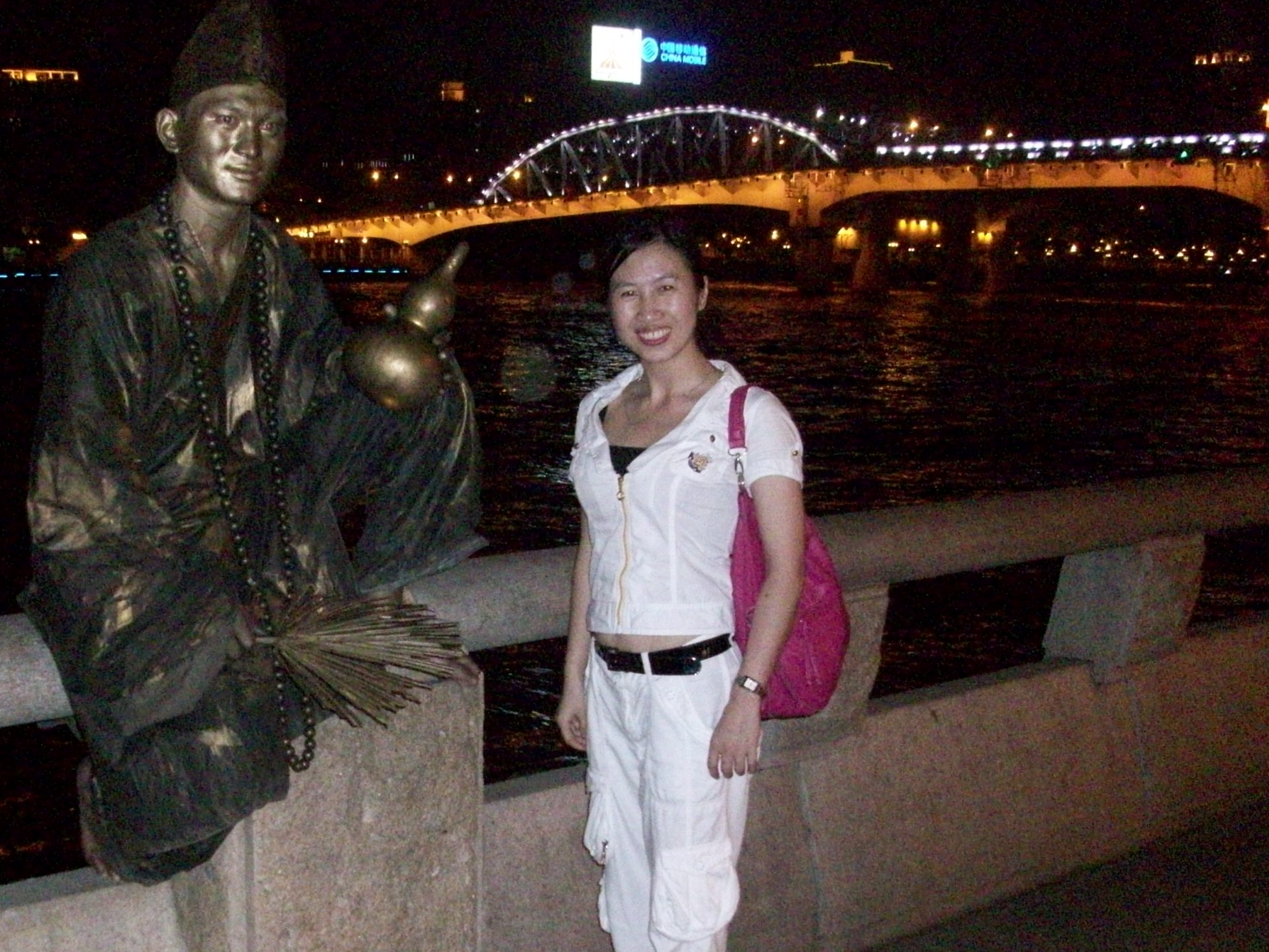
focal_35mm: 45
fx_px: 1650
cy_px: 554
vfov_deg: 32.1
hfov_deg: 41.7
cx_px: 452
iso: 800
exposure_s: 1/128
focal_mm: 5.7
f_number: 2.8
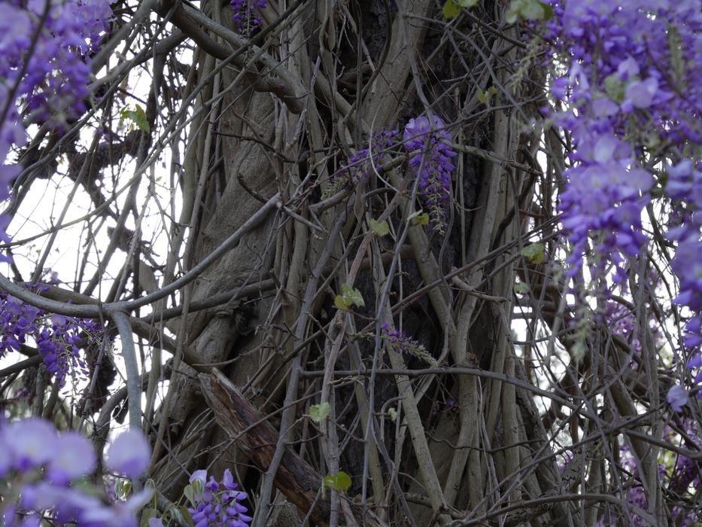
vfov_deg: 16.1
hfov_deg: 21.3
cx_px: 351
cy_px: 264
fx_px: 1866
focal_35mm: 92
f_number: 5.6
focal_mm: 46
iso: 200
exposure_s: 1/125
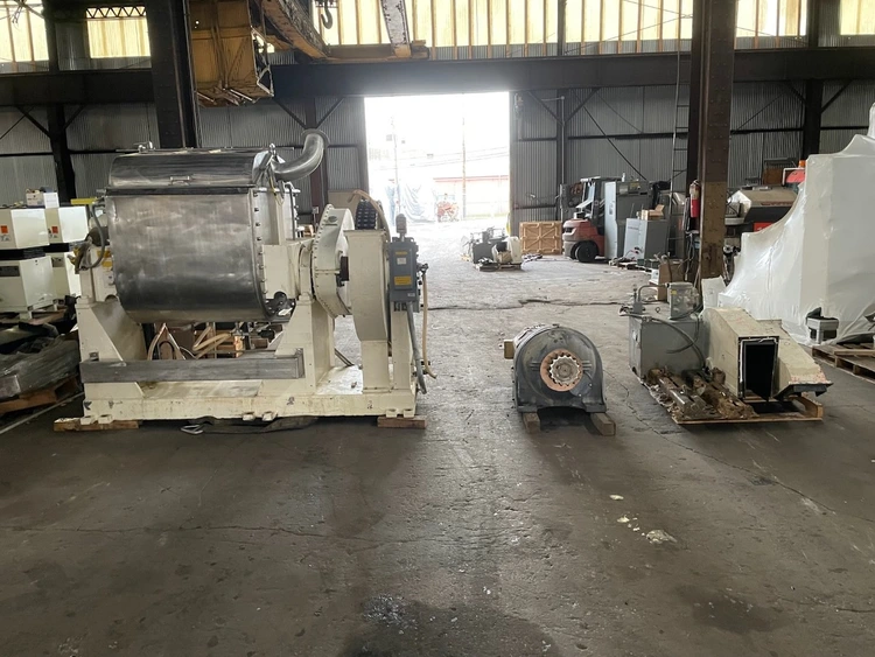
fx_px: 657
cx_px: 438
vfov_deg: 53.1
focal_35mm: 26
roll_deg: +2.3
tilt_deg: -10.9
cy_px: 328
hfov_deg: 67.3
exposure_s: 1/56
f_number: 1.6
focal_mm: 4.2
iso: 500
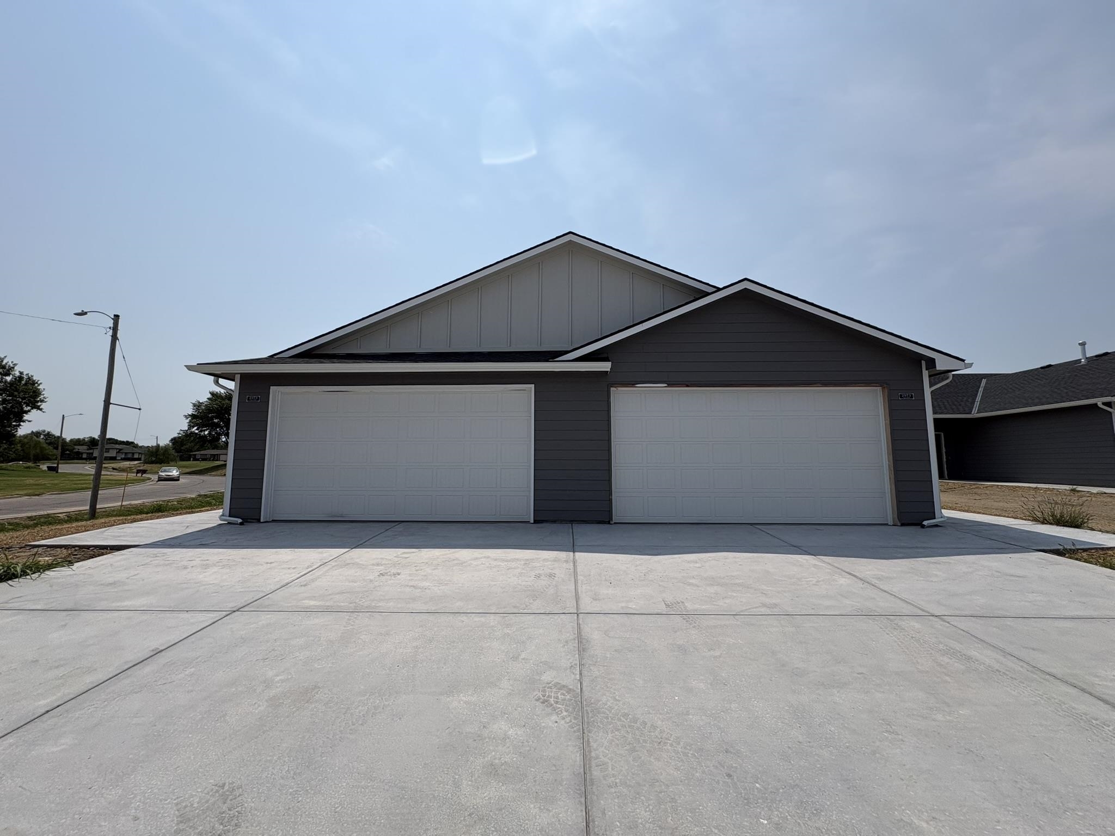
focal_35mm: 14
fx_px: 451
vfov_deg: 85.7
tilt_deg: +4.6
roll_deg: +0.5
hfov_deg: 102.1
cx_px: 558
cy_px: 418
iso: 50
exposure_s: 1/3546
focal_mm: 2.22
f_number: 2.2
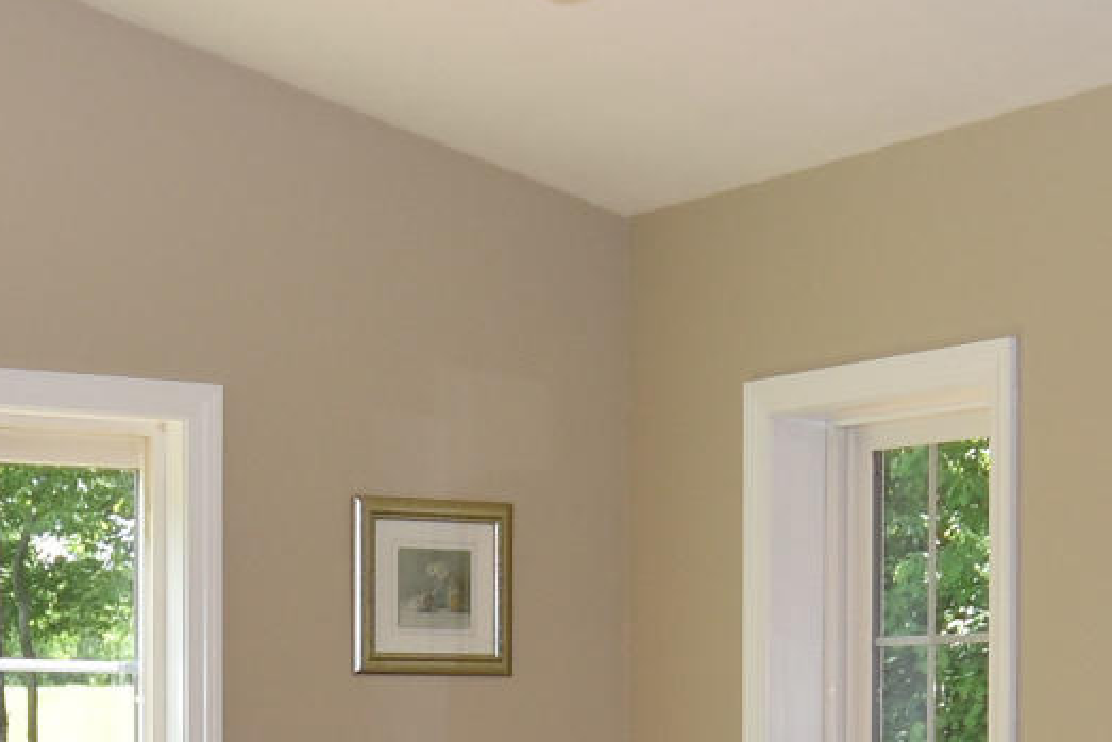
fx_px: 2657
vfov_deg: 15.2
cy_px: 946
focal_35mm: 86
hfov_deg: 23.6
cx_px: 612
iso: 200
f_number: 5.6
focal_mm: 10
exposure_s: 1/125
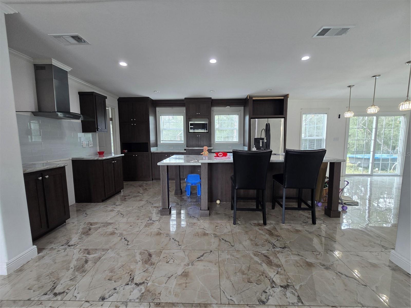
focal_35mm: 13
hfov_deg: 106.2
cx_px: 206
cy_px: 154
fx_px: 154
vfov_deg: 89.9
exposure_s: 1/60
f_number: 2.2
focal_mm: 2.2
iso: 80
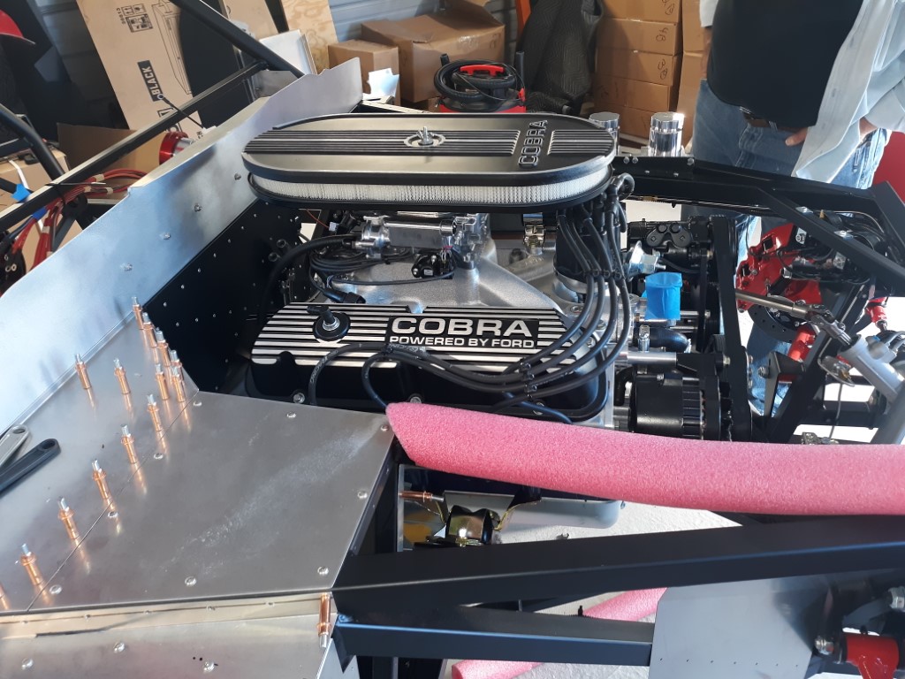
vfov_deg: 49.7
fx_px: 732
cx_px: 452
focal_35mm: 28
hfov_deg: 63.4
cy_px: 340
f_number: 1.7
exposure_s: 1/40
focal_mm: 3.7
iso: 80
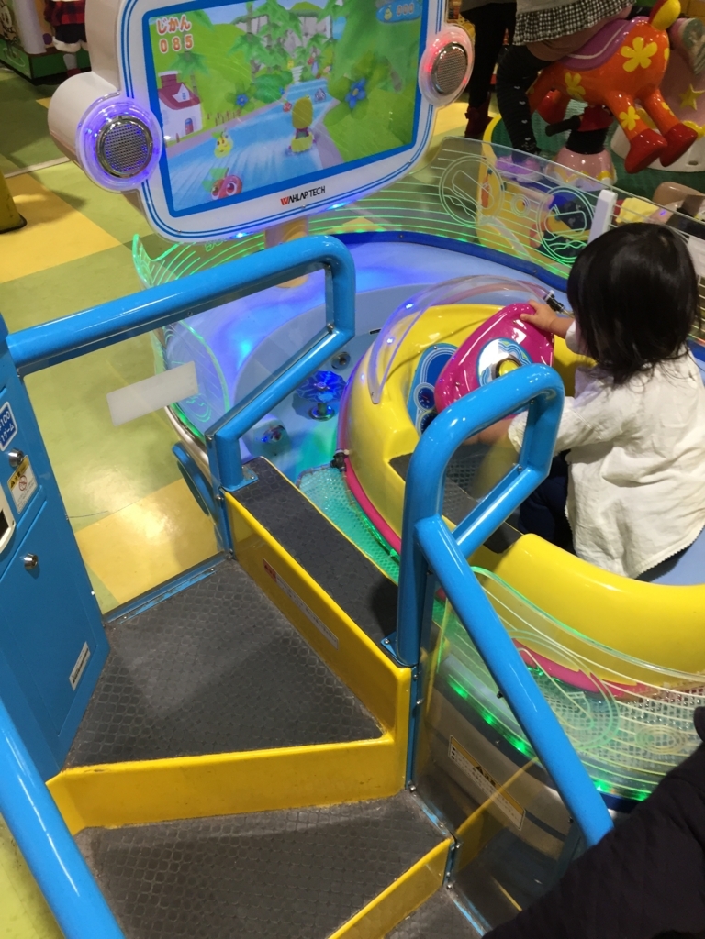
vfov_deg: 61.7
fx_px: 787
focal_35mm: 29
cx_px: 352
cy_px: 470
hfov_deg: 48.2
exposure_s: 1/30
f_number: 2.2
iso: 40
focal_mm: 4.15
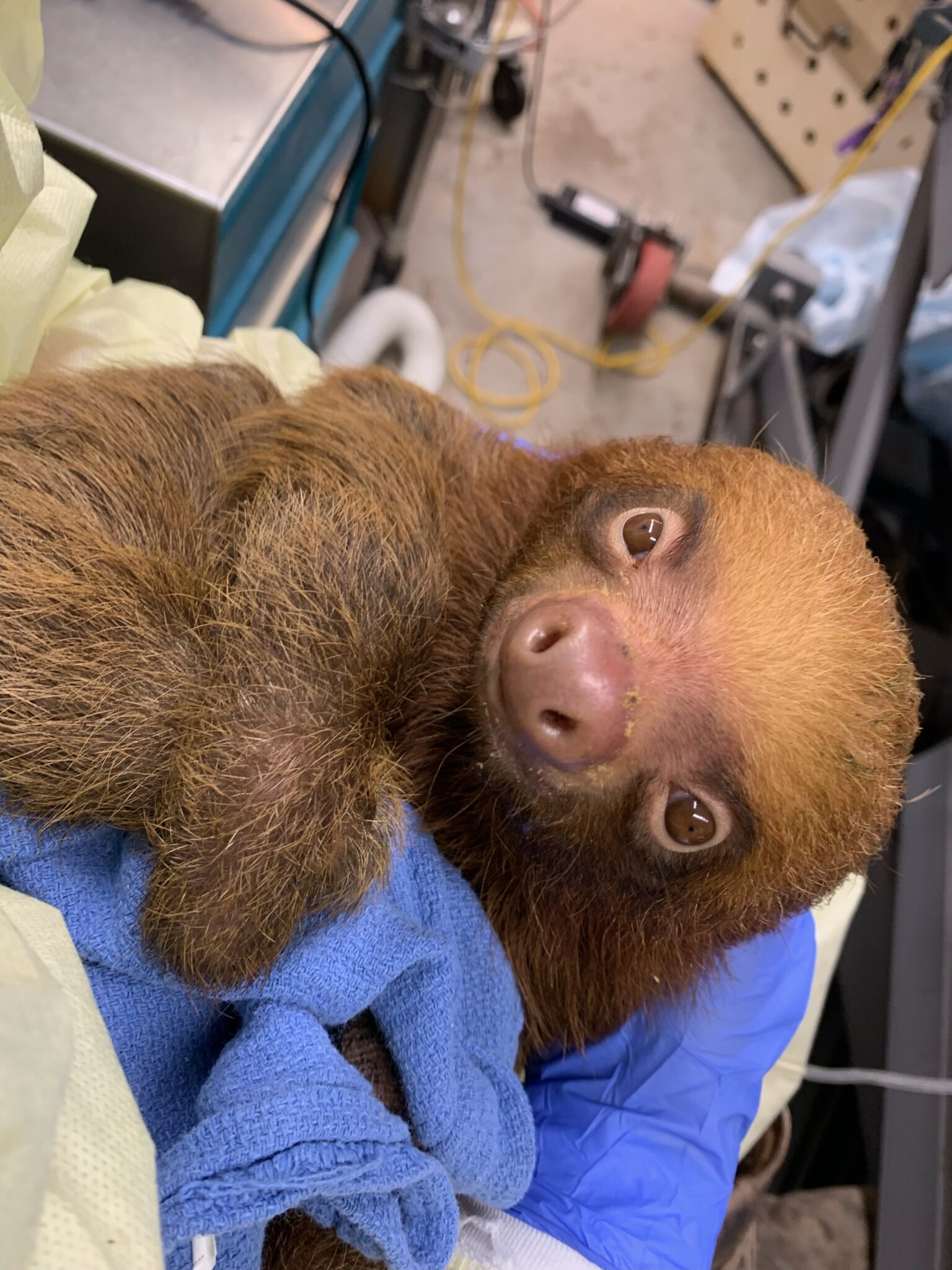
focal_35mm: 26
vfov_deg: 67.3
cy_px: 635
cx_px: 476
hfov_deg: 53.1
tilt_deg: -57.1
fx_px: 953
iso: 100
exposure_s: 1/60
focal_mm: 4.25
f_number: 1.8
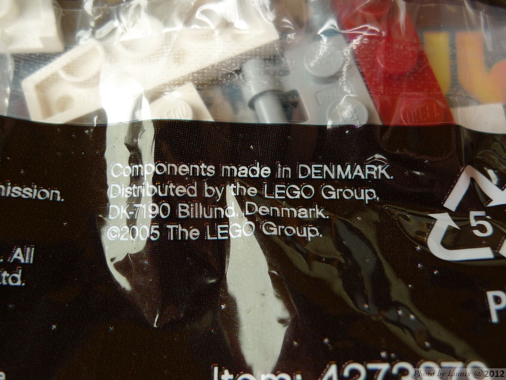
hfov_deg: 52.6
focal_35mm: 35
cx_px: 253
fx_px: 512
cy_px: 190
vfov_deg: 40.7
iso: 80
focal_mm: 7.4
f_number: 2.8
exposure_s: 1/20
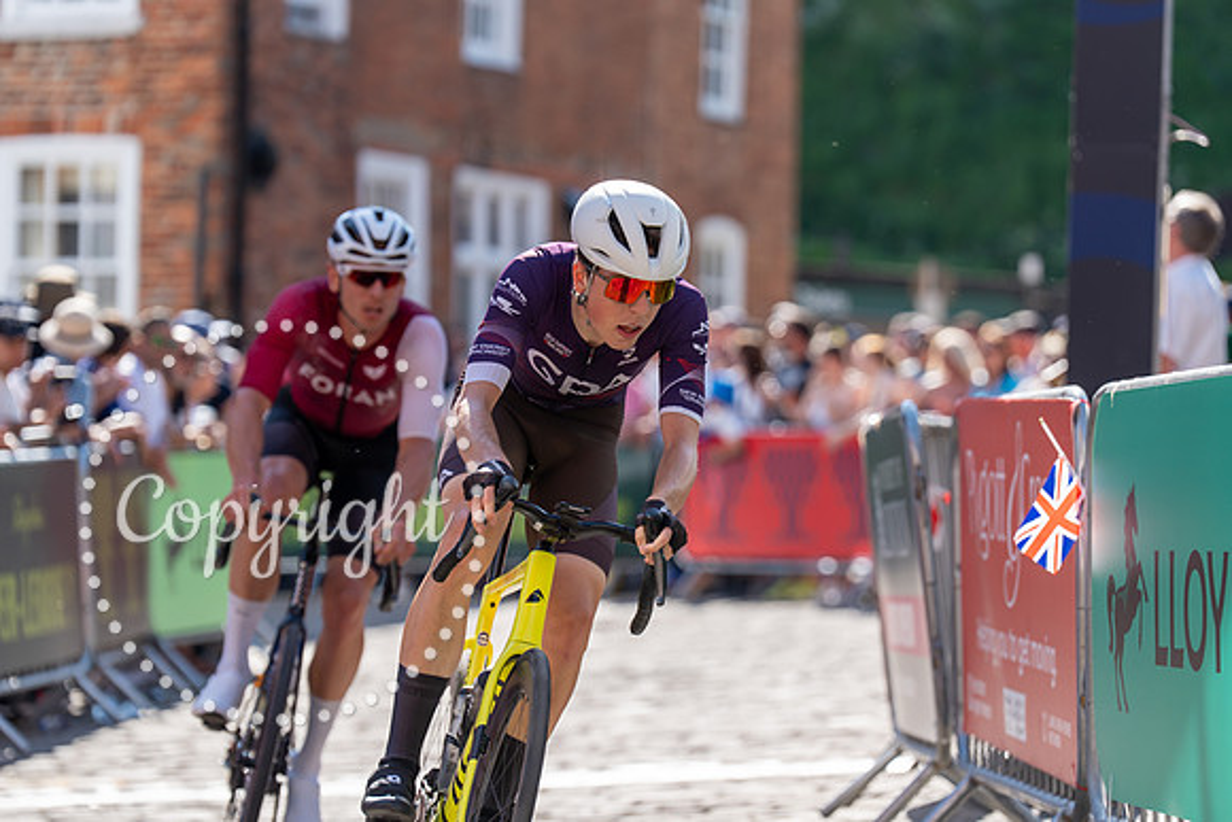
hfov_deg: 12.5
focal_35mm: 164
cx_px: 616
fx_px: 5613
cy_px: 411
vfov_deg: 8.4
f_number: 3.5
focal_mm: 164
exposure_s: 1/1000
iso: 200
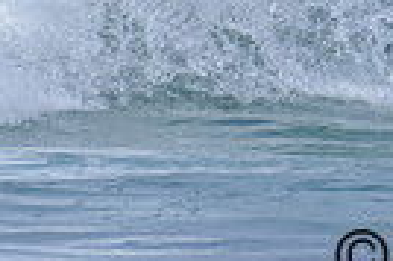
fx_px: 51136
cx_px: 808
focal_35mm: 4690
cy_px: -241
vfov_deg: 0.3
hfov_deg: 0.4
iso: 900
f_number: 11
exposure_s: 1/2000
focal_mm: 800
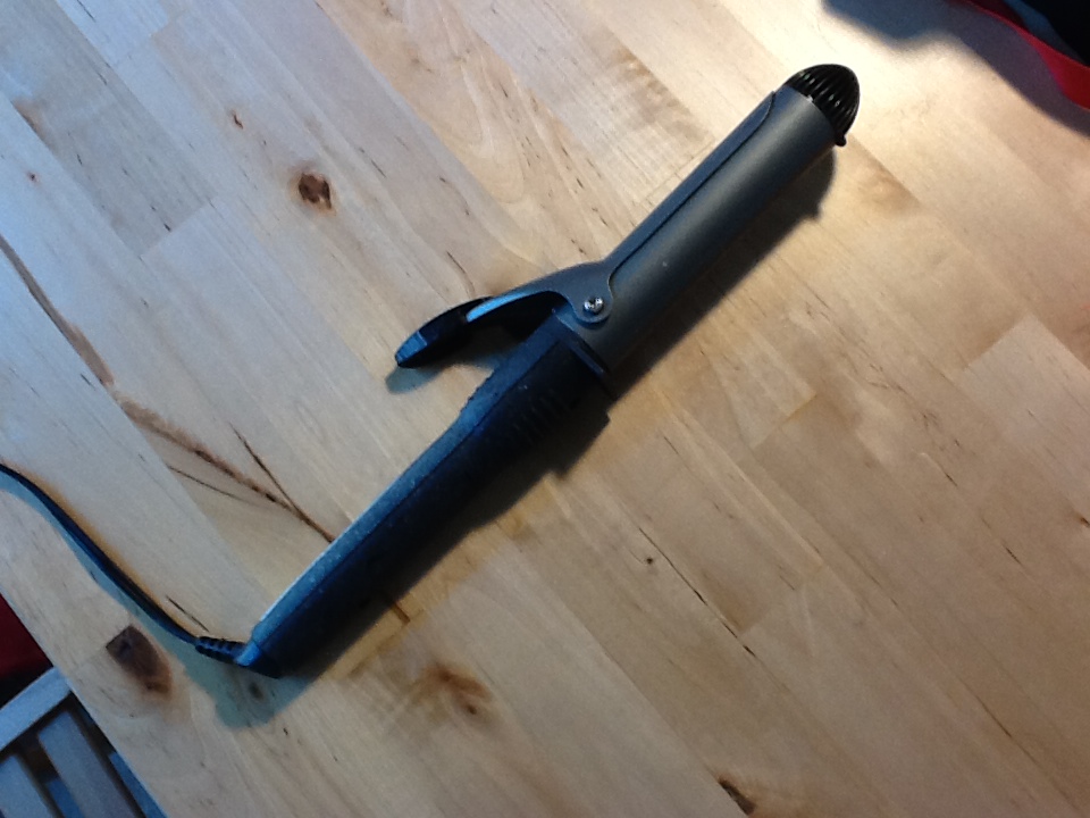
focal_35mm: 44
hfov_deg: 42.9
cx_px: 545
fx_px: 1385
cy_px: 409
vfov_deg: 32.9
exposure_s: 1/30
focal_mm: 2.03
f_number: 2.4
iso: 64
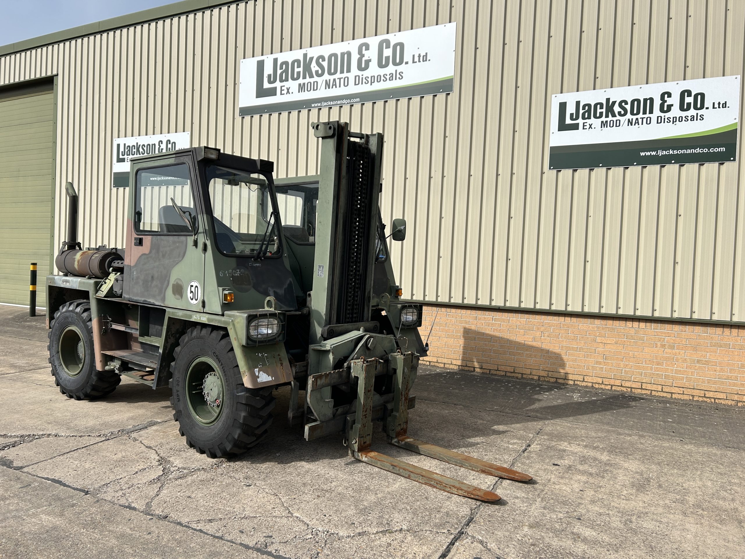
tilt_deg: +0.5
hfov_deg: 67.3
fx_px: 560
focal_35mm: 26
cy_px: 280
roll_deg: -1.3
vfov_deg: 53.1
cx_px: 372
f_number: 1.5
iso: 50
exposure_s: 1/5076
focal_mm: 5.7
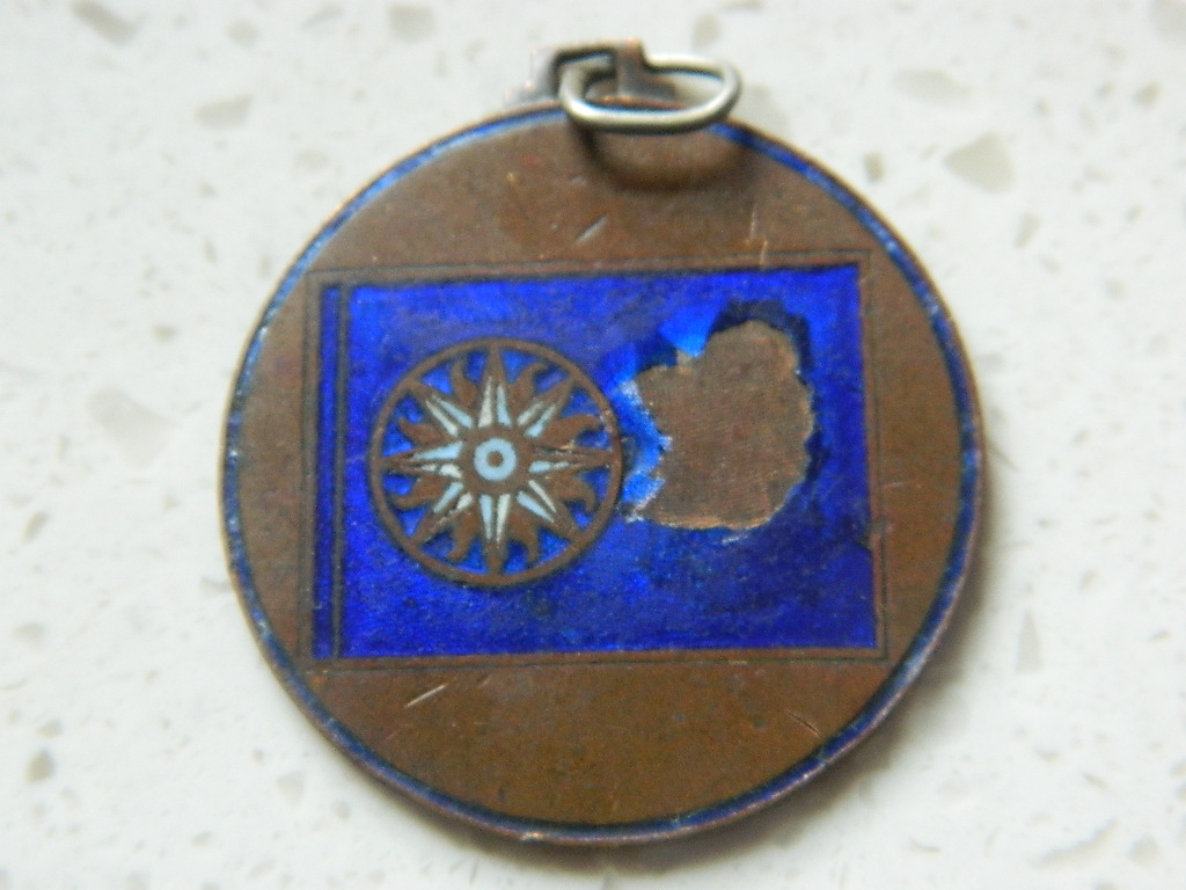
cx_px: 593
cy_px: 445
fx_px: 2398
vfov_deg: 21.0
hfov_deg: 27.8
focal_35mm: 70
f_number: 4
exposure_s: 1/25
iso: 400
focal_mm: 12.6
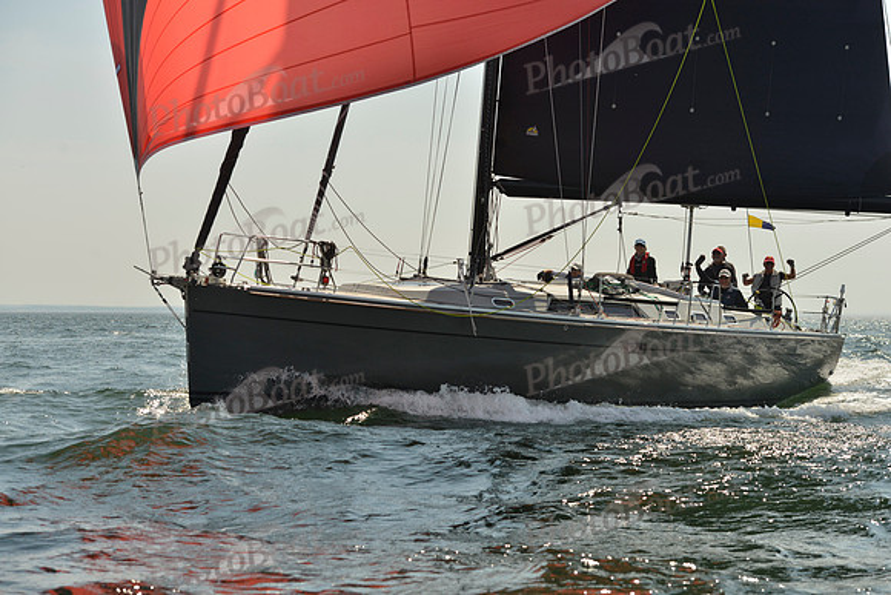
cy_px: 298
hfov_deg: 28.8
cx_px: 446
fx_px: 1733
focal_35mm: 70
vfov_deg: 19.5
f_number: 6.3
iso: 200
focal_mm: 70
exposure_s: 1/1250
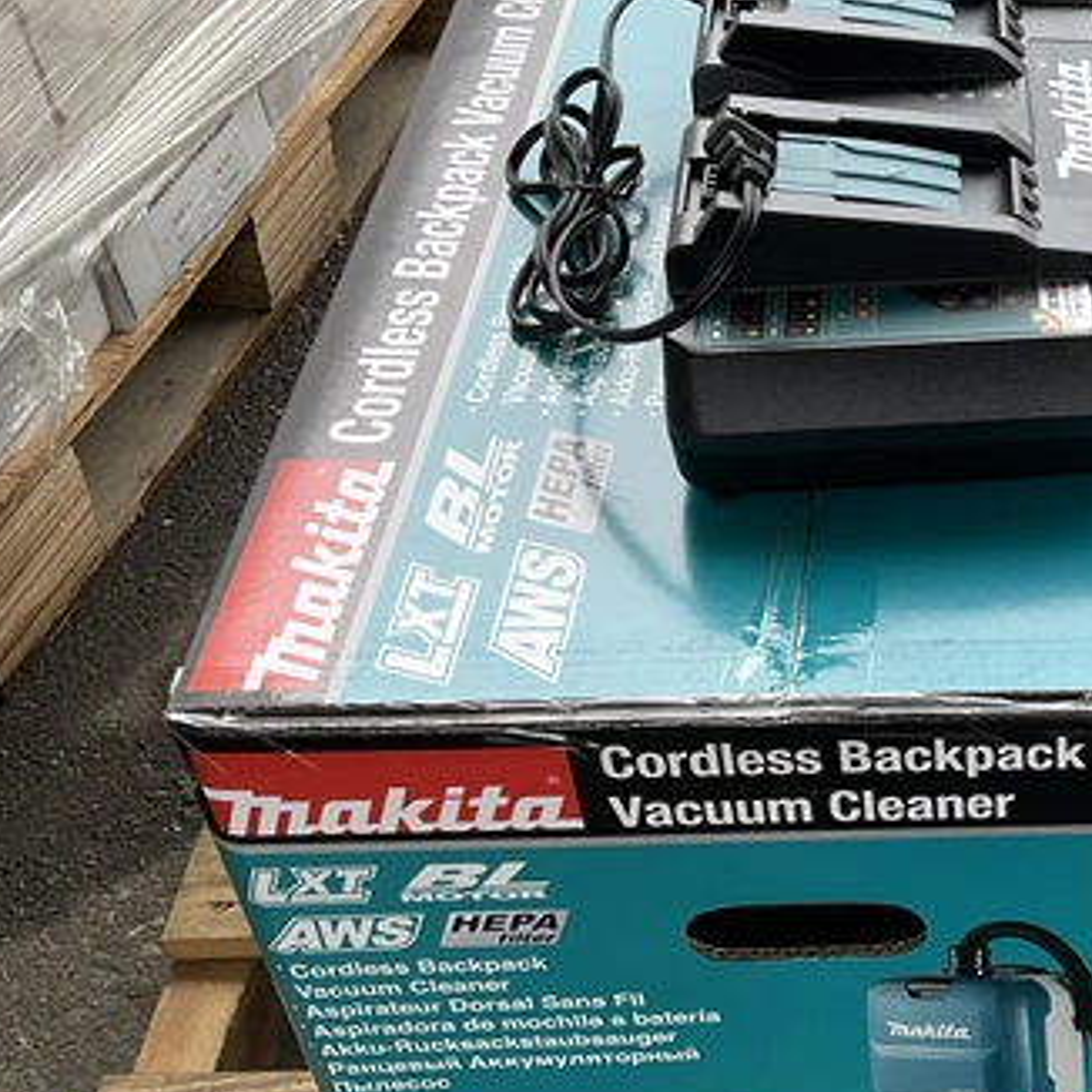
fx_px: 2106
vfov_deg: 29.1
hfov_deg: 26.7
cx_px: 1203
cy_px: 558
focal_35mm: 59
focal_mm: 3
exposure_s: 1/148
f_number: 1.8
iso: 20
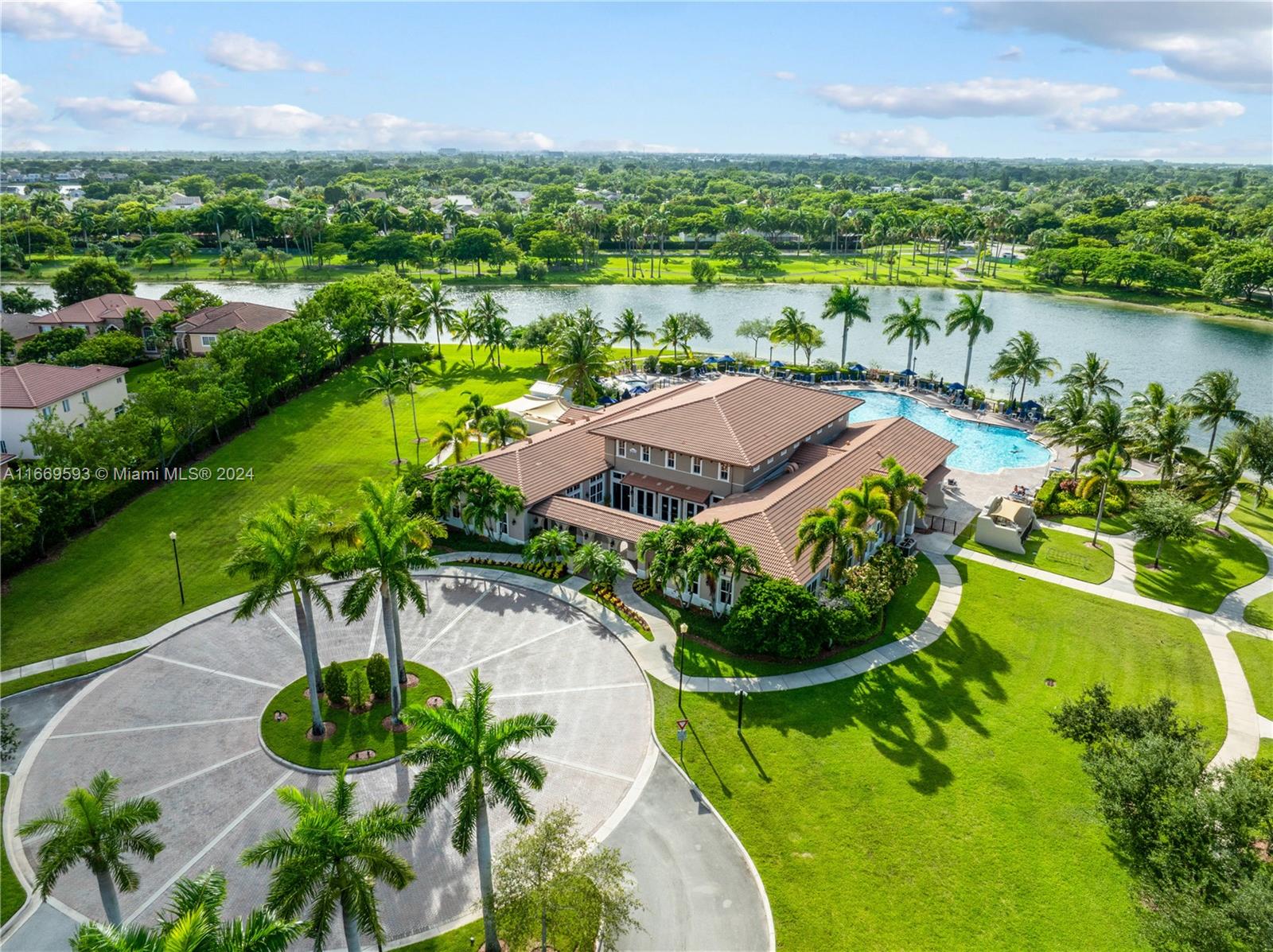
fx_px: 882
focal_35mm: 24
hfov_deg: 71.6
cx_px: 636
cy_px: 476
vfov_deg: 56.7
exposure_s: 1/160
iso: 100
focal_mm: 12.29
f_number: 10
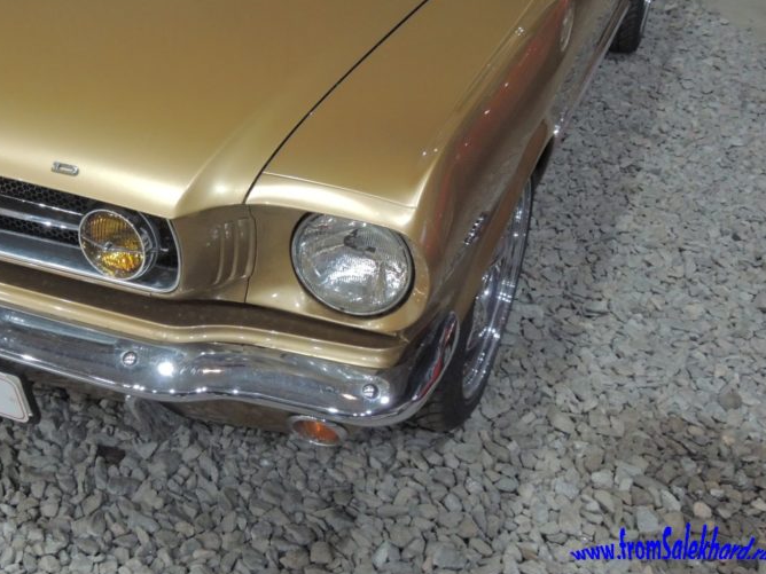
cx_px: 188
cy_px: 137
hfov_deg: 40.1
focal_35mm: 46
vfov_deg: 30.9
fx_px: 1018
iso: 400
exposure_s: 1/10
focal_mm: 5.3
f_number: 3.1
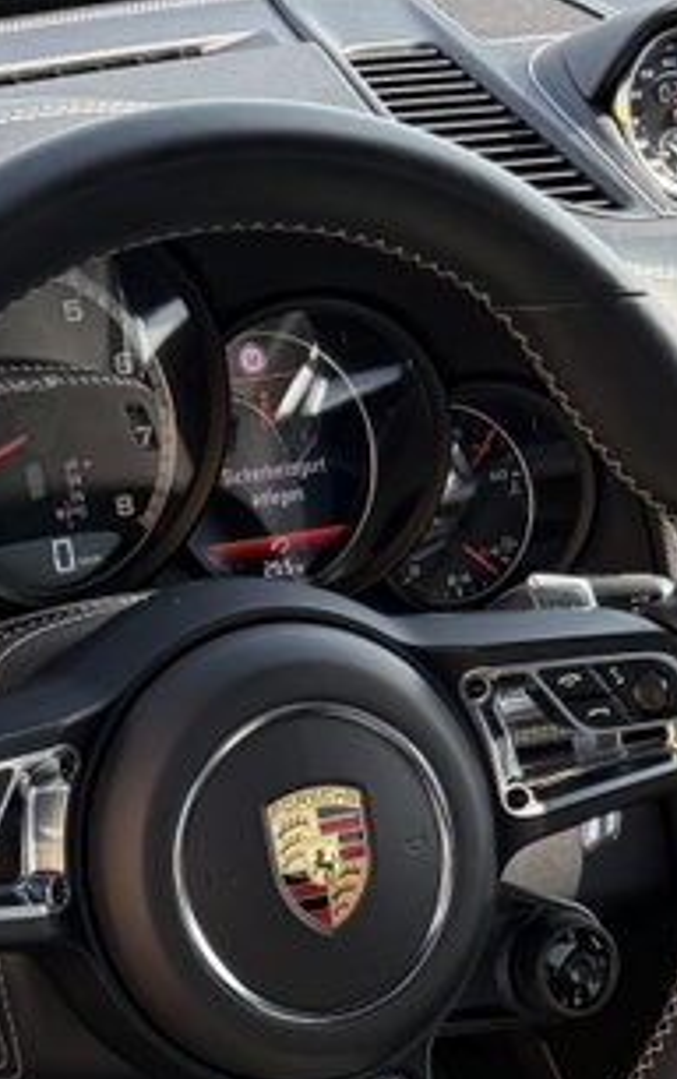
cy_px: 1742
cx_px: 547
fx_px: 2502
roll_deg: -4.7
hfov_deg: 15.3
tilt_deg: -42.7
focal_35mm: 85
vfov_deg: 20.0
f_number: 1.78
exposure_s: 1/735
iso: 100
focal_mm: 6.76
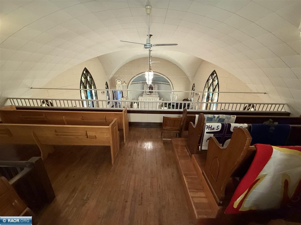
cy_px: 112
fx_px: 122
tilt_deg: -19.8
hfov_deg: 102.1
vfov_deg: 85.7
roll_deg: -1.1
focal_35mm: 14
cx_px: 150
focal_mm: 2.22
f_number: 2.2
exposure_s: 1/60
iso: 500
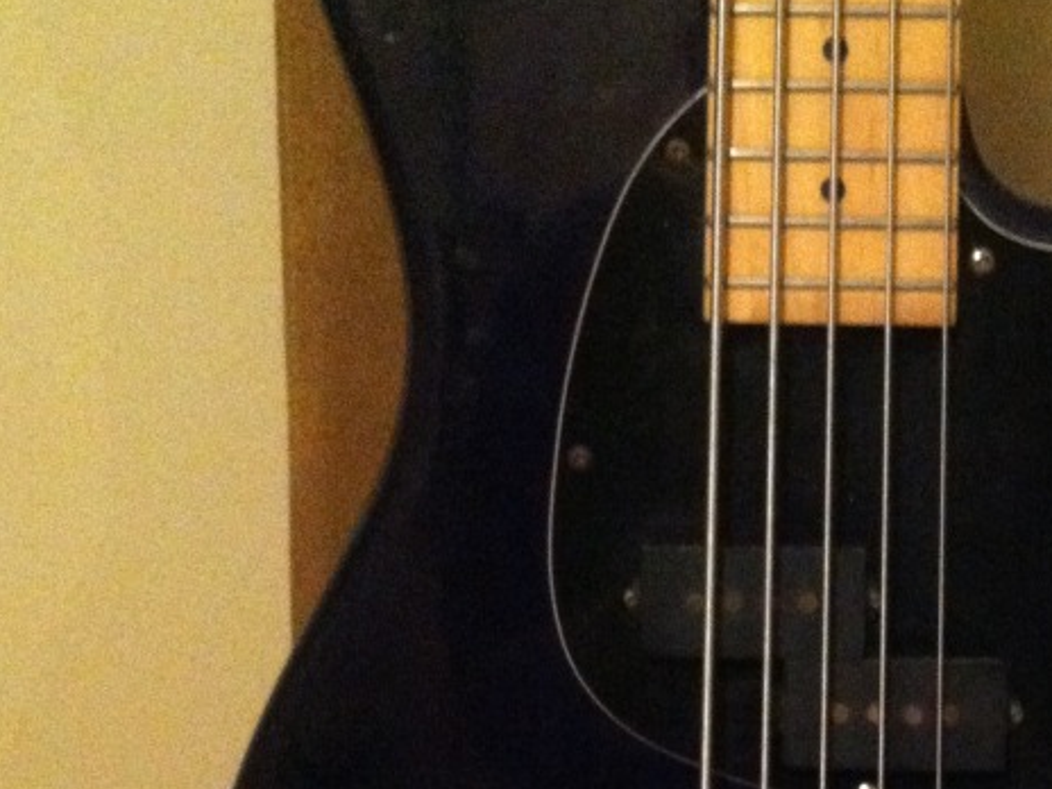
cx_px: 825
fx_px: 2340
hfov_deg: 25.0
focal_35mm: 77
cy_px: 788
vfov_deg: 18.6
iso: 1000
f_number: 2.8
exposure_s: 1/15
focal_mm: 3.9
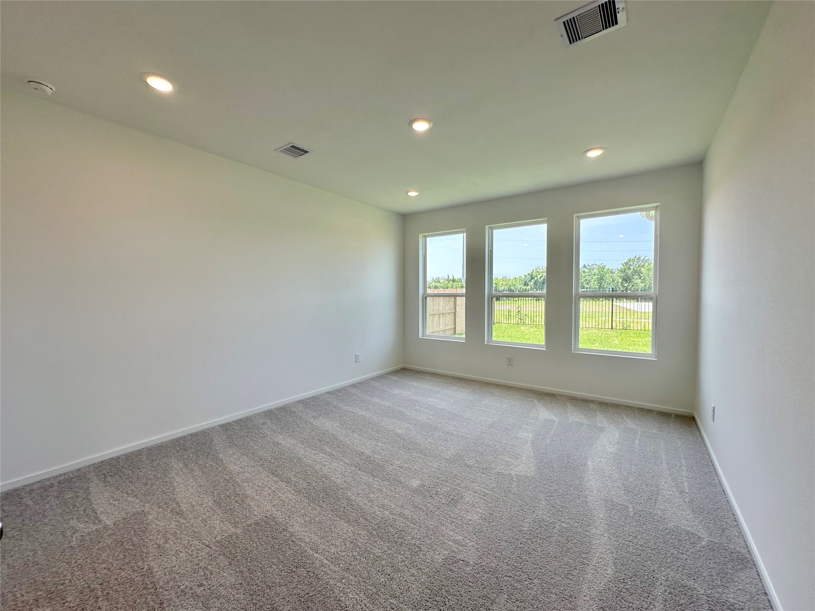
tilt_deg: -1.6
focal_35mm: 14
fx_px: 330
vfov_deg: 85.7
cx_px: 408
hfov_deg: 102.1
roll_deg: +0.0
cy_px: 306
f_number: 2.2
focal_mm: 2.22
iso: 40
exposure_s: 1/200
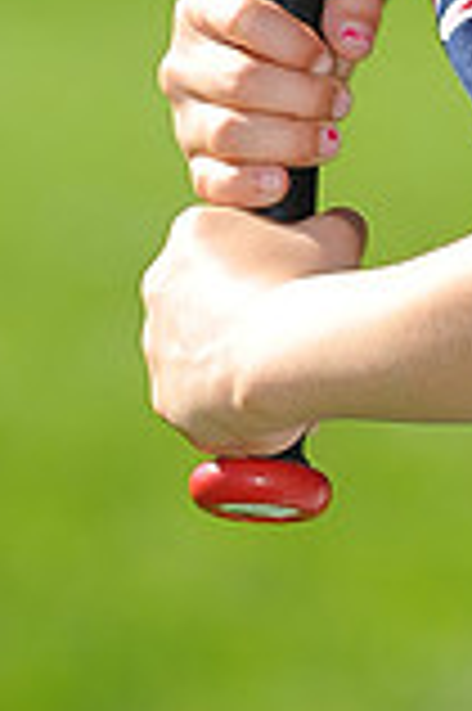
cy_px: -526
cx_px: 432
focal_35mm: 643
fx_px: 12672
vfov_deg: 3.2
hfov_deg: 2.1
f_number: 4.5
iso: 200
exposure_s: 1/1000
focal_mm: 175
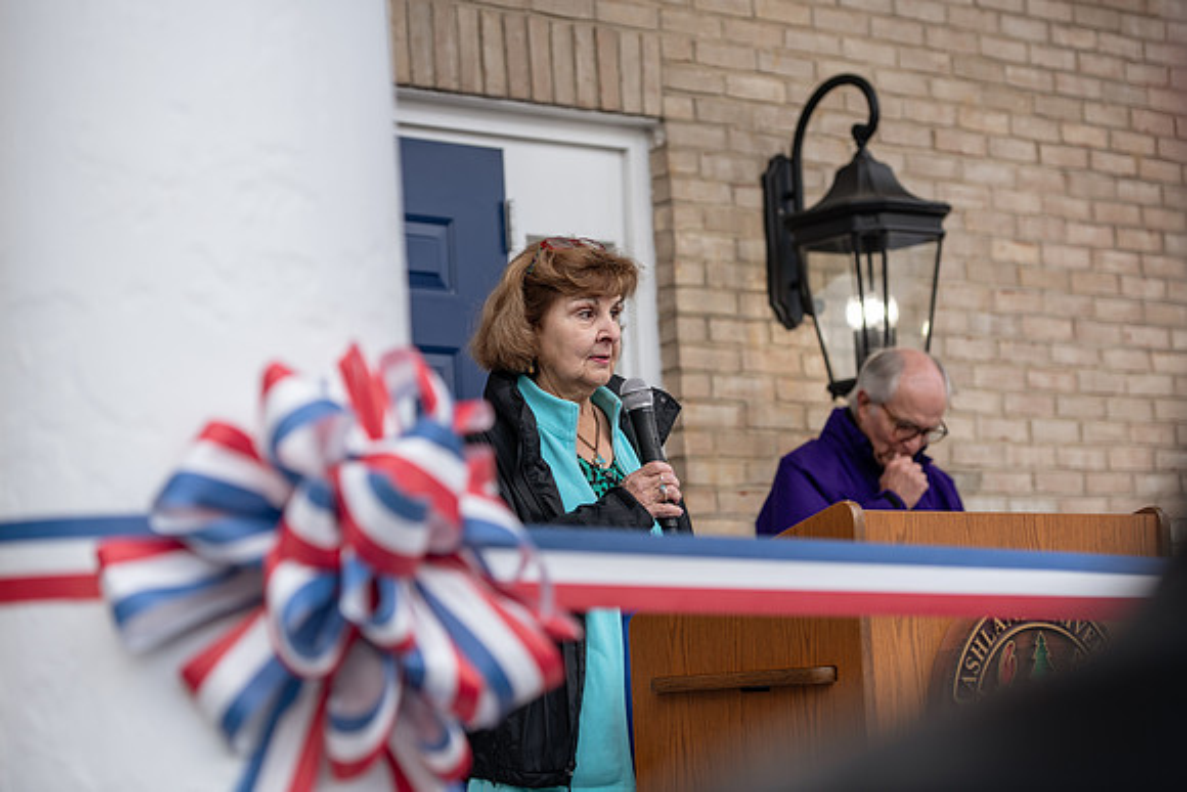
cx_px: 594
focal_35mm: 90
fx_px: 2968
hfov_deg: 22.6
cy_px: 396
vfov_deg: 15.2
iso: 160
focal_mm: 90
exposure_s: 1/320
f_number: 3.5
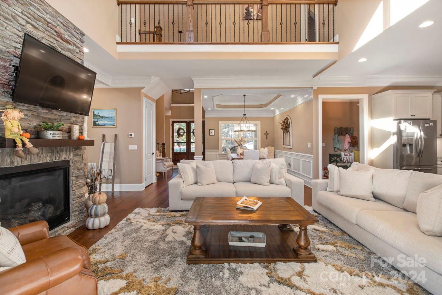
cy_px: 148
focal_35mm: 16
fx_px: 196
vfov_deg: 73.8
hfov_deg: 96.7
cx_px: 221
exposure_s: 1
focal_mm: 16
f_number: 13
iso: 100
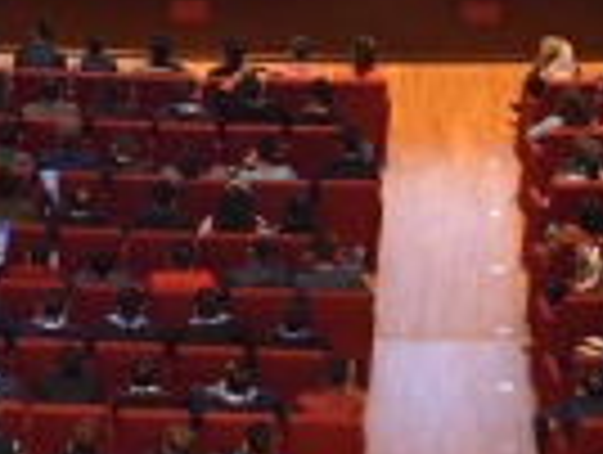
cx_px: -243
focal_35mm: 144
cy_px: -162
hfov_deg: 13.1
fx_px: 2518
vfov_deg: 10.1
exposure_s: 1/60
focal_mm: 21
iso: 2200
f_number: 3.8
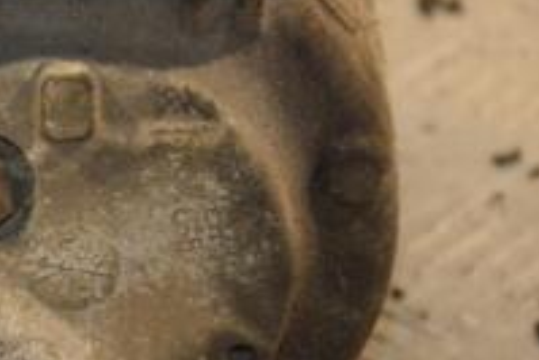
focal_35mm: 407
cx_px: 8
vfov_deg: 3.4
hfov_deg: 5.1
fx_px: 6098
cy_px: 168
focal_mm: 90
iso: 800
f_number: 5.6
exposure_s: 1/200
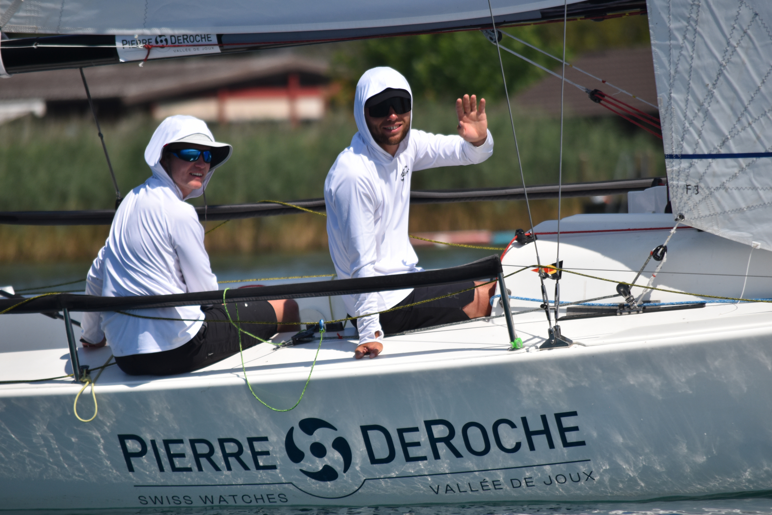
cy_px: 258
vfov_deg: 3.1
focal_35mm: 450
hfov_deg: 4.6
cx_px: 386
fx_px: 9649
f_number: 7.1
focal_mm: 300
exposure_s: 1/2000
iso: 400
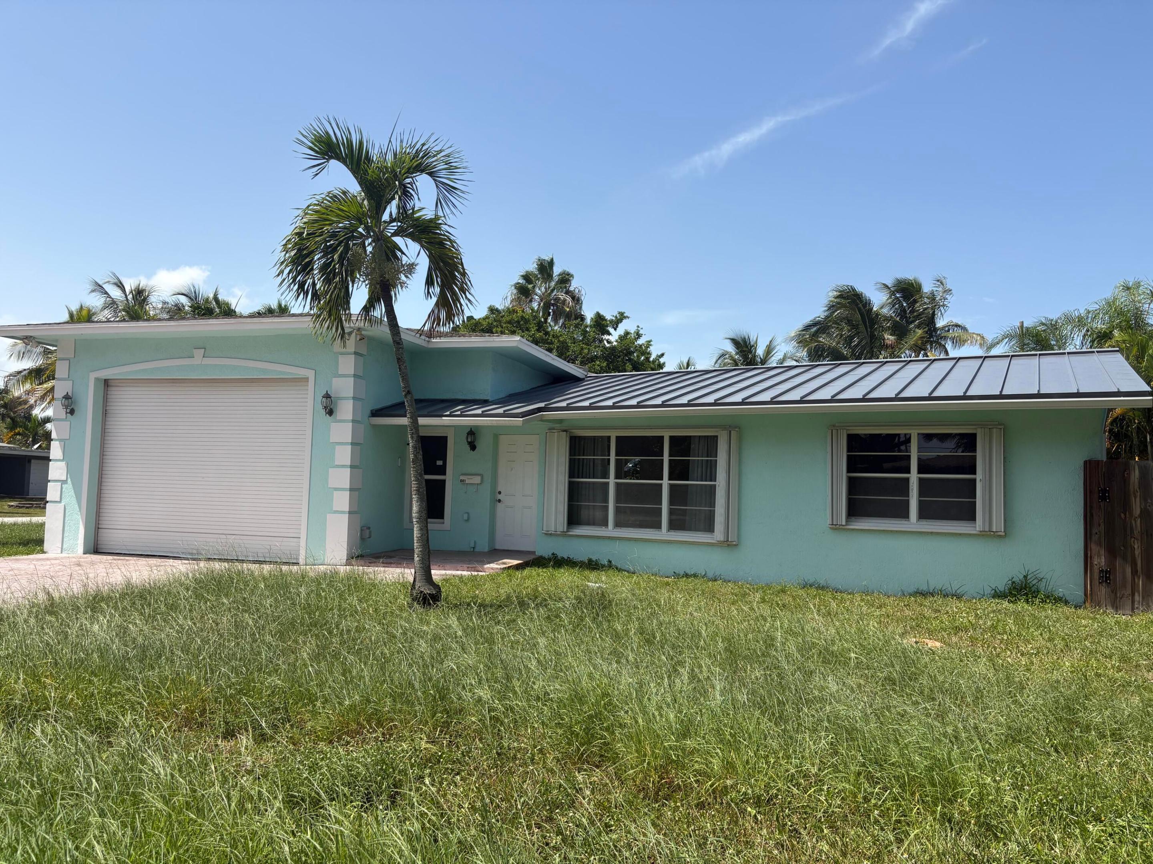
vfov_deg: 53.1
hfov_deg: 67.3
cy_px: 432
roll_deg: -1.3
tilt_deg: +3.3
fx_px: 866
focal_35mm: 26
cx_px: 576
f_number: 1.6
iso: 50
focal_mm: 5.96
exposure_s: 1/3448
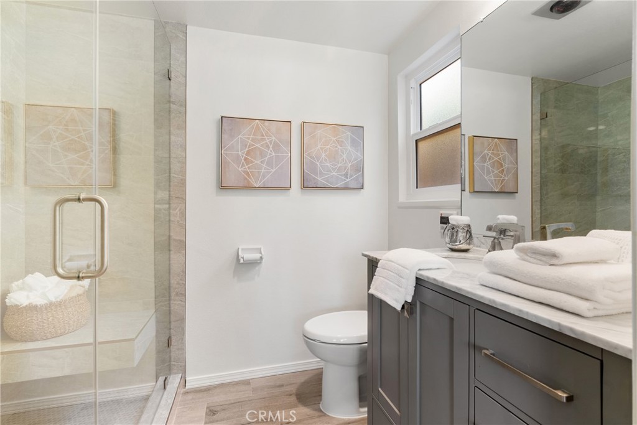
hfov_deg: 96.7
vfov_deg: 73.8
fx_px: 283
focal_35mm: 16
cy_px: 212
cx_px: 318
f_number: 9
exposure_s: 1/3
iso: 320
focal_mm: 16
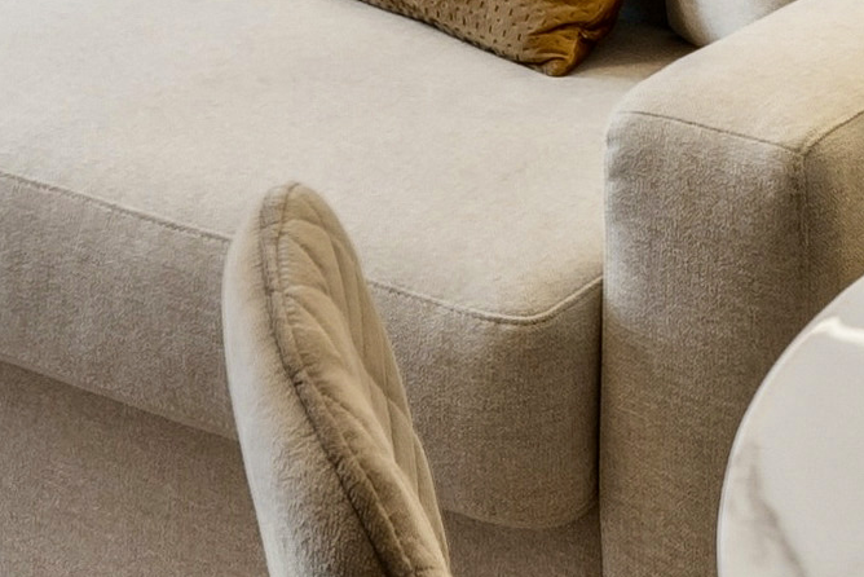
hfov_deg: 17.6
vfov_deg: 10.2
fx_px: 2785
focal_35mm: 116
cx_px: 475
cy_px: -831
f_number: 11
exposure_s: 1/5
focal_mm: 10
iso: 100
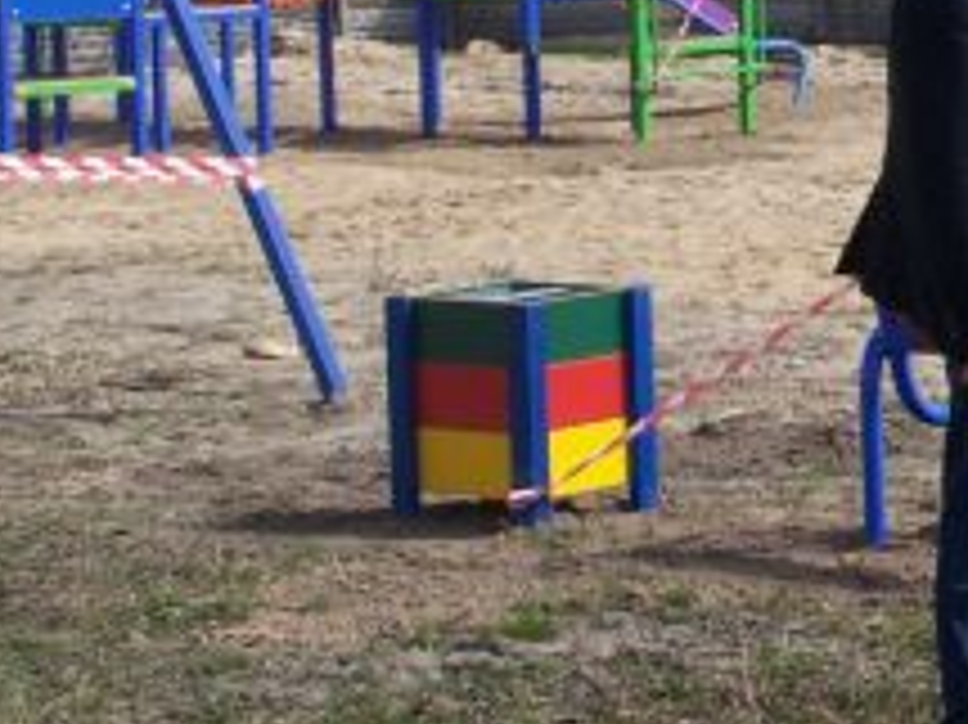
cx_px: 1315
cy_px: 85
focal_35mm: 179
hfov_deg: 10.8
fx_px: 5003
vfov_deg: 8.3
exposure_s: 1/640
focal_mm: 10.7
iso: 80
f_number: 4.5
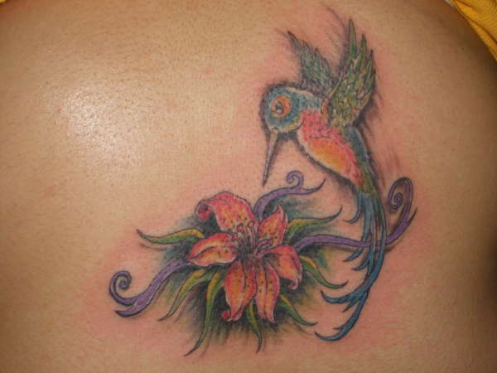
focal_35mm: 52
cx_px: 248
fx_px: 747
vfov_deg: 28.0
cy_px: 186
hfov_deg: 36.8
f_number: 7
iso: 160
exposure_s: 1/50
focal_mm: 9.1
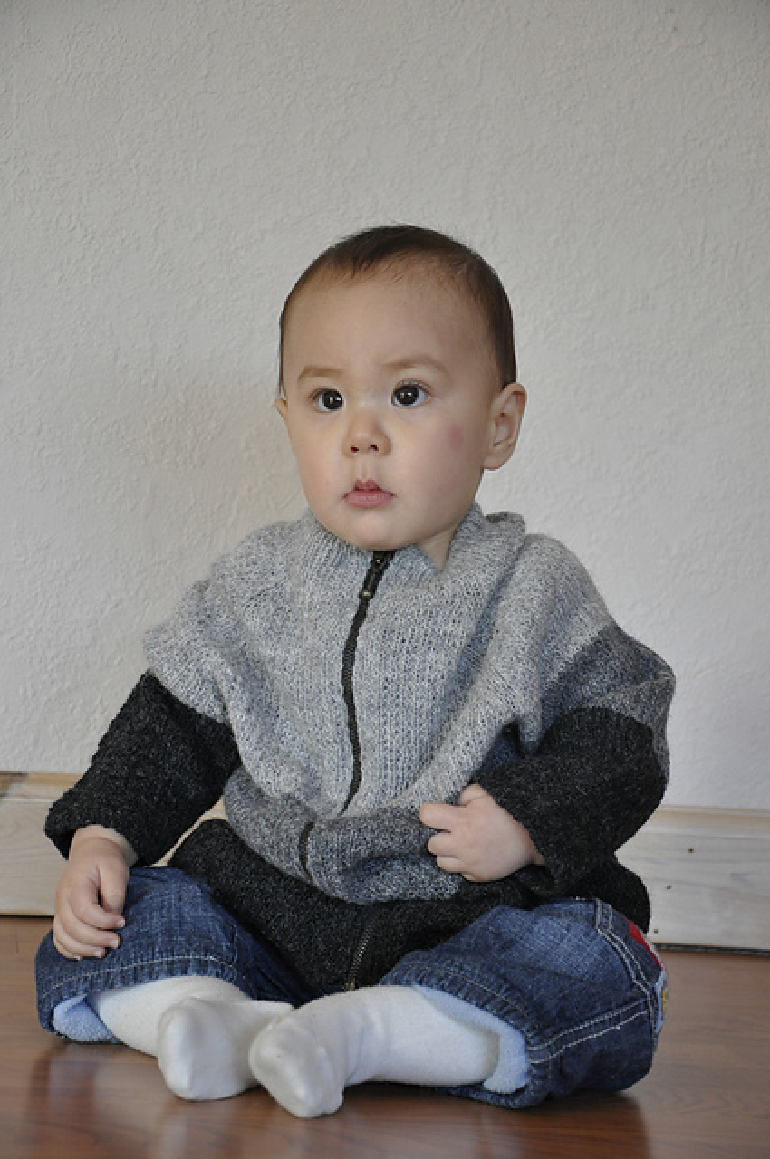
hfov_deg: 13.0
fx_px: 3378
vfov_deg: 19.5
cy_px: 580
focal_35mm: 105
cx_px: 385
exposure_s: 1/40
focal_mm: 70
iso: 800
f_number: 5.3
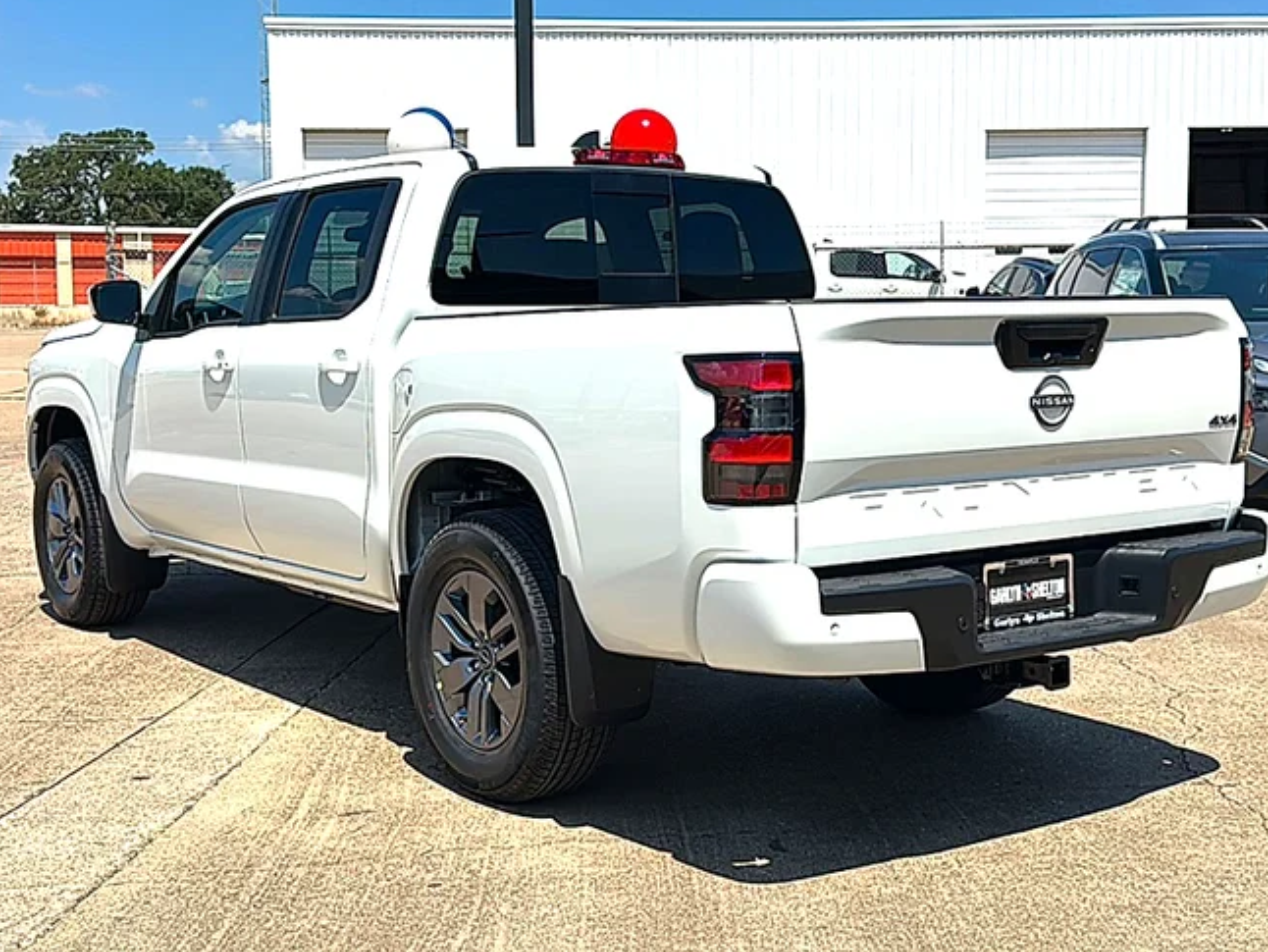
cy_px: 439
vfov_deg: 36.8
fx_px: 1429
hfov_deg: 47.8
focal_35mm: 39
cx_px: 652
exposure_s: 1/9091
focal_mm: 6.86
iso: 80
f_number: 1.78
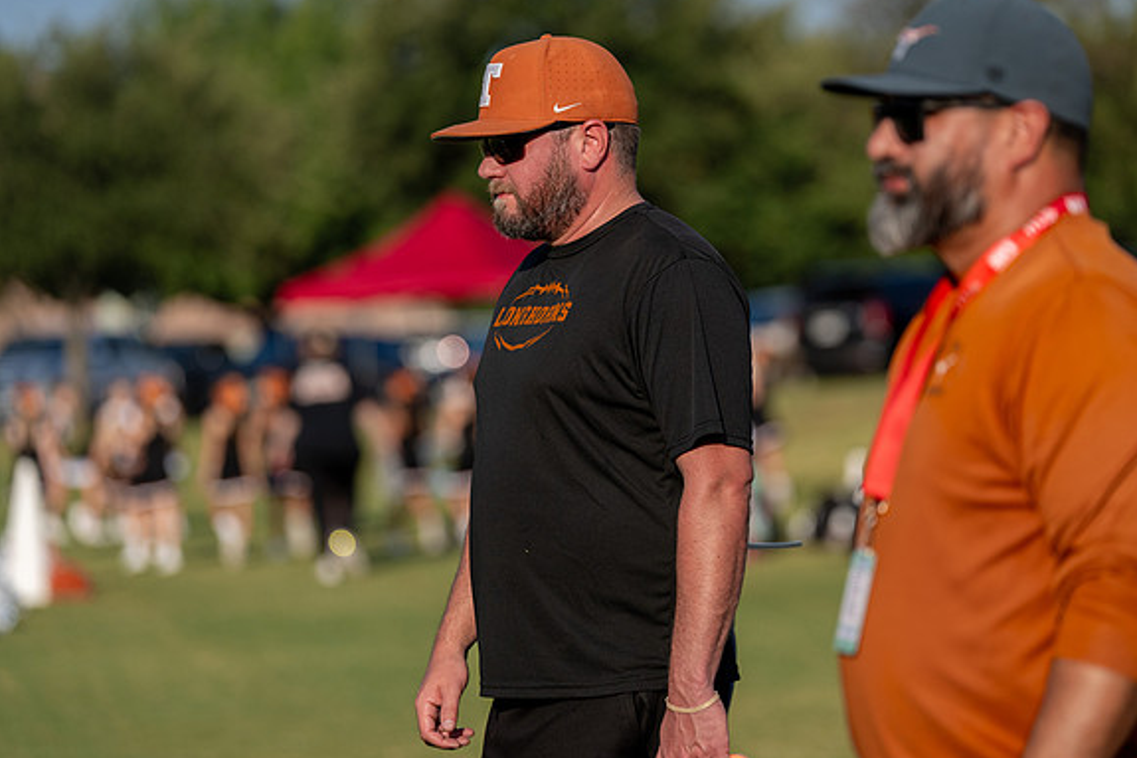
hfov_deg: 12.2
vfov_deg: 8.2
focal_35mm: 168
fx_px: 5304
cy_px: 341
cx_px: 593
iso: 320
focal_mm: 141
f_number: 2.8
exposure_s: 1/6400
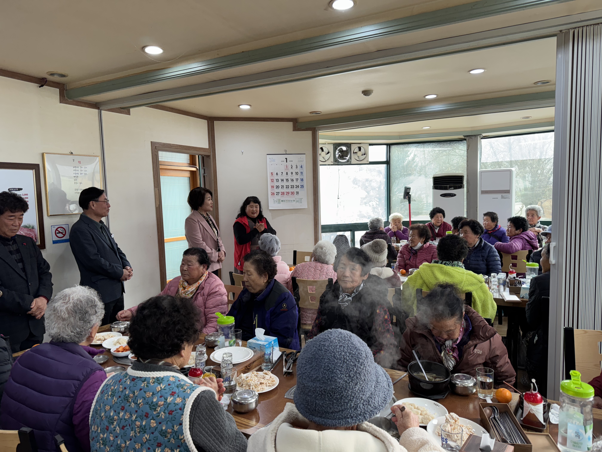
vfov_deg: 56.8
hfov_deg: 71.6
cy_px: 226
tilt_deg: -5.1
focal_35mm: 24
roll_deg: +2.0
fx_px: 417
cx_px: 301
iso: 160
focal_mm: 6.76
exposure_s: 1/120
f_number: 1.78
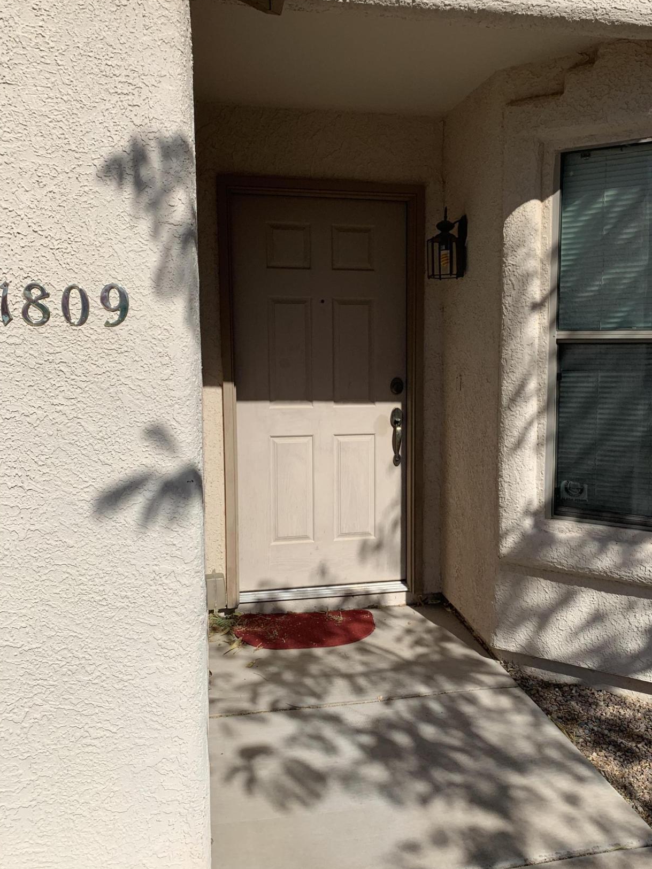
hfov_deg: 43.9
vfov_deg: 56.8
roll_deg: +1.1
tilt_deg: -4.9
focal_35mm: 32
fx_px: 804
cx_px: 395
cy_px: 433
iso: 25
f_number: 1.8
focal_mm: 4.25
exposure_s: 1/4673
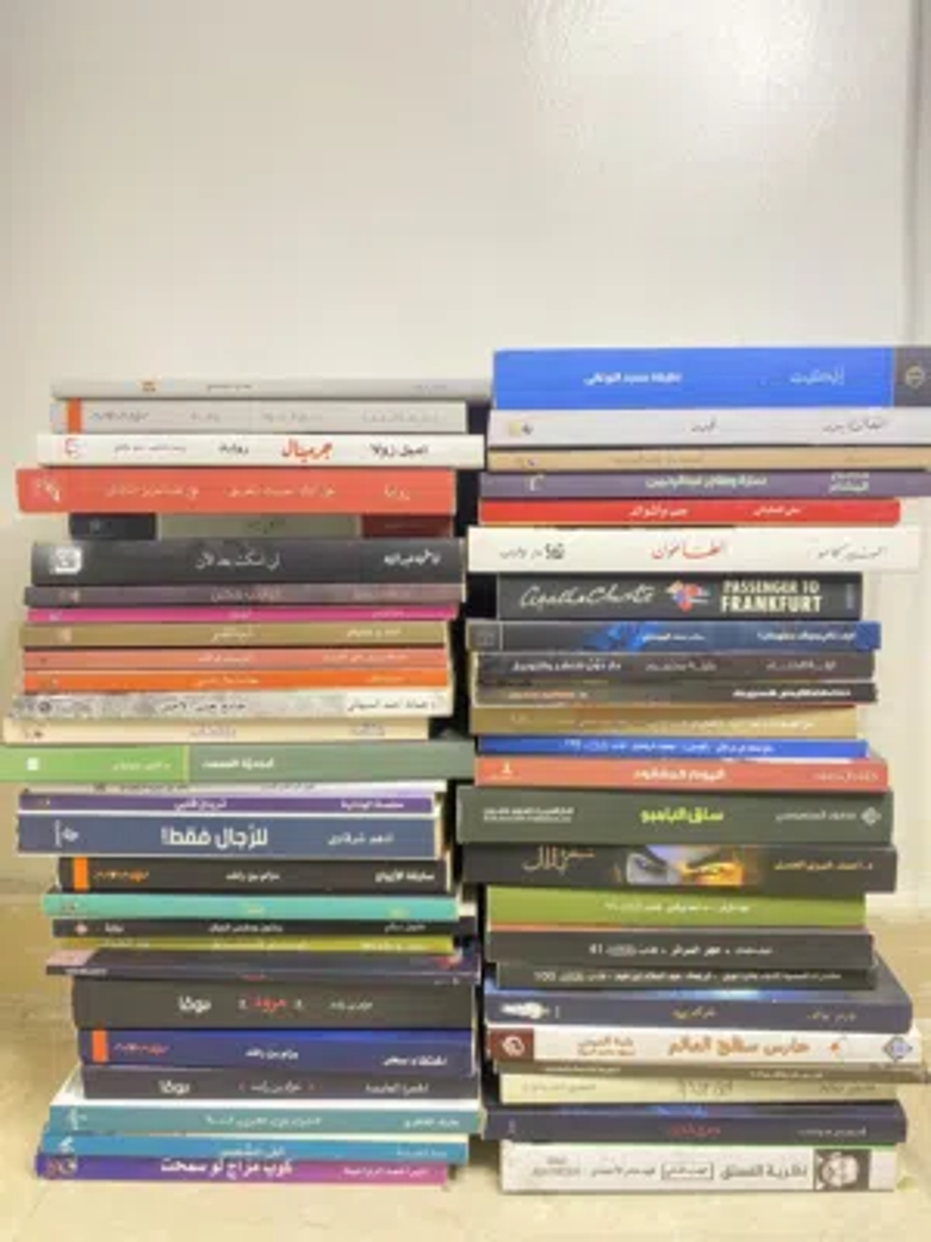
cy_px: 621
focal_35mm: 26
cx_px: 466
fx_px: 932
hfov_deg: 53.1
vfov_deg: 67.3
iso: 640
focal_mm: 4.25
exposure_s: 1/33
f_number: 1.8
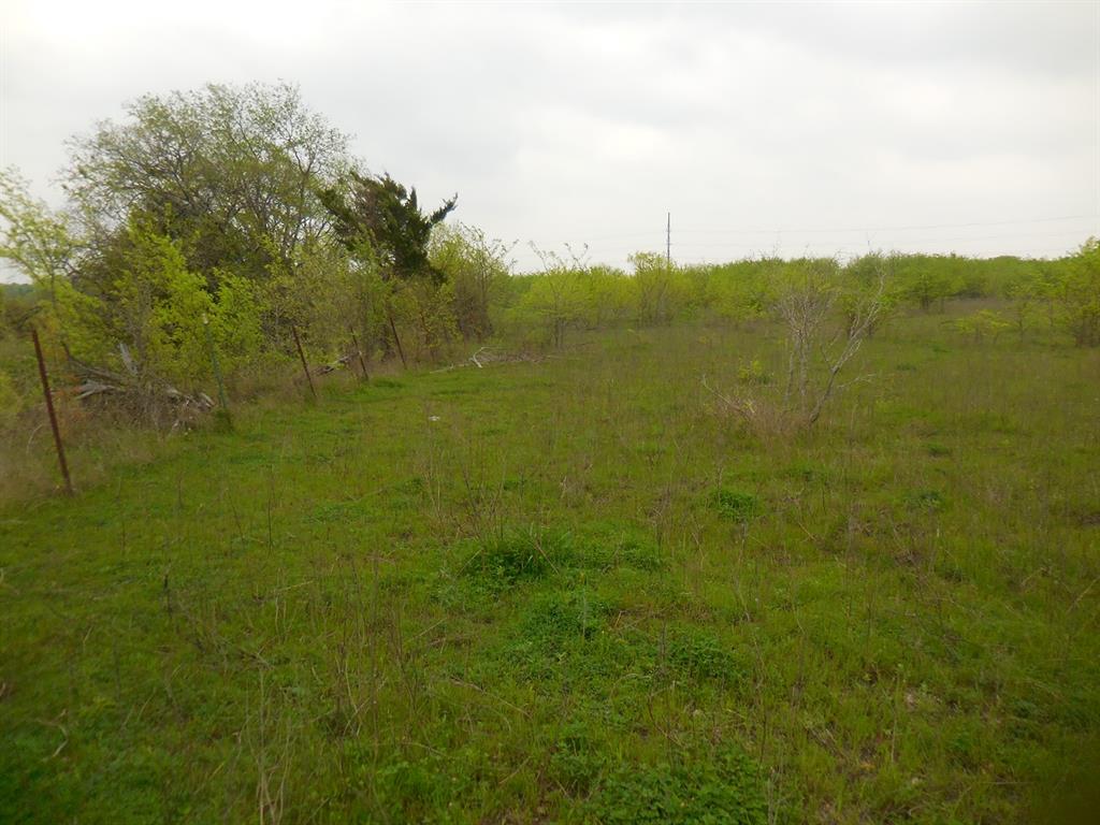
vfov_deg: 54.9
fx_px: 794
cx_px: 550
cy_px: 412
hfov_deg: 69.4
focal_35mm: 25
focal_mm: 4.5
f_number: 3.3
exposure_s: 1/800
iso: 125
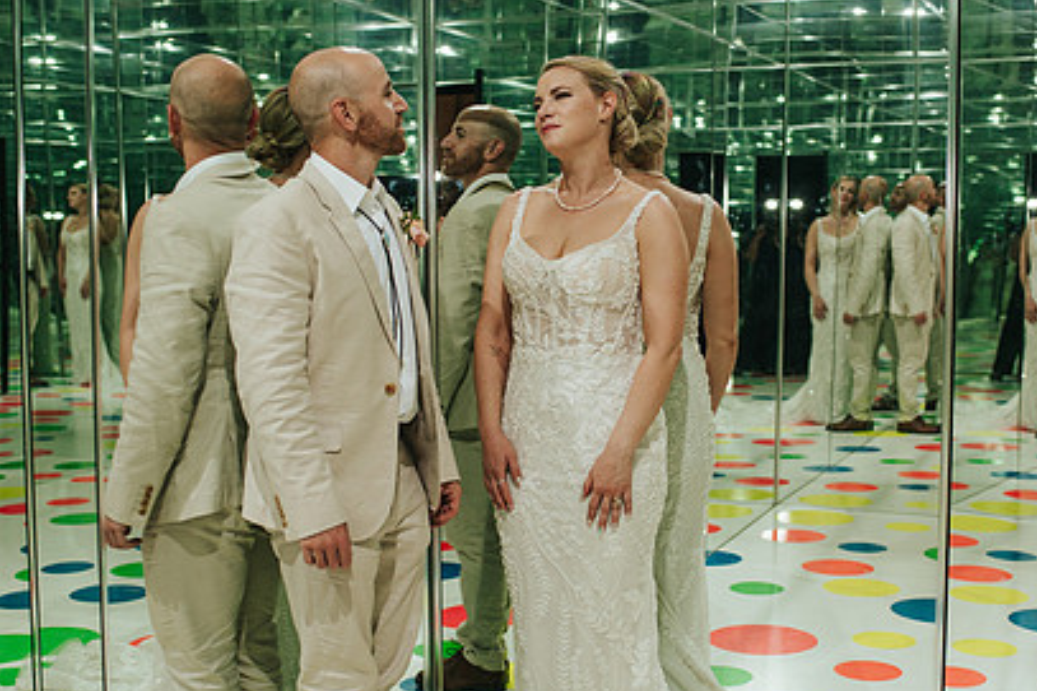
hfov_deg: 38.2
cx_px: 573
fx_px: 1497
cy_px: 382
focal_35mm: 52
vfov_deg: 26.0
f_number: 2.8
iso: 1000
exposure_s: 1/200
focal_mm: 35
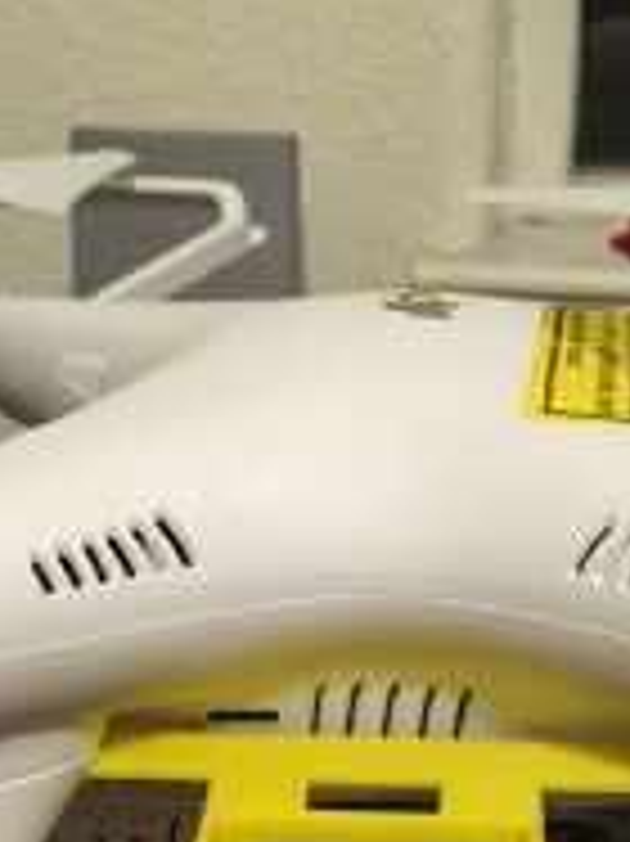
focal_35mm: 62
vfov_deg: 30.3
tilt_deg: -27.1
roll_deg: -0.6
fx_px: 1506
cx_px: 378
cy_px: 707
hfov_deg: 23.6
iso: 125
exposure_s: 1/15
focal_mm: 4.15
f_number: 2.2
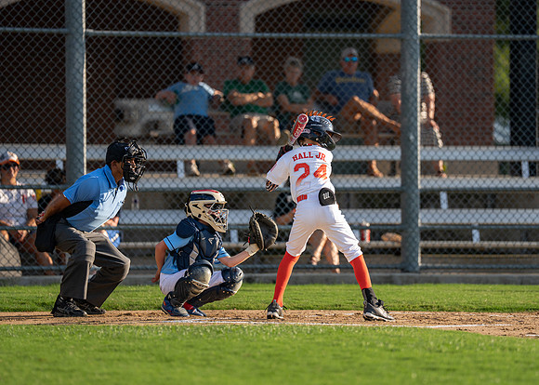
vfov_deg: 5.6
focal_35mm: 257
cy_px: 161
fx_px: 3939
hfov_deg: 7.8
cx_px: 306
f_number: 2.8
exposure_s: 1/2500
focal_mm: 200
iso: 250
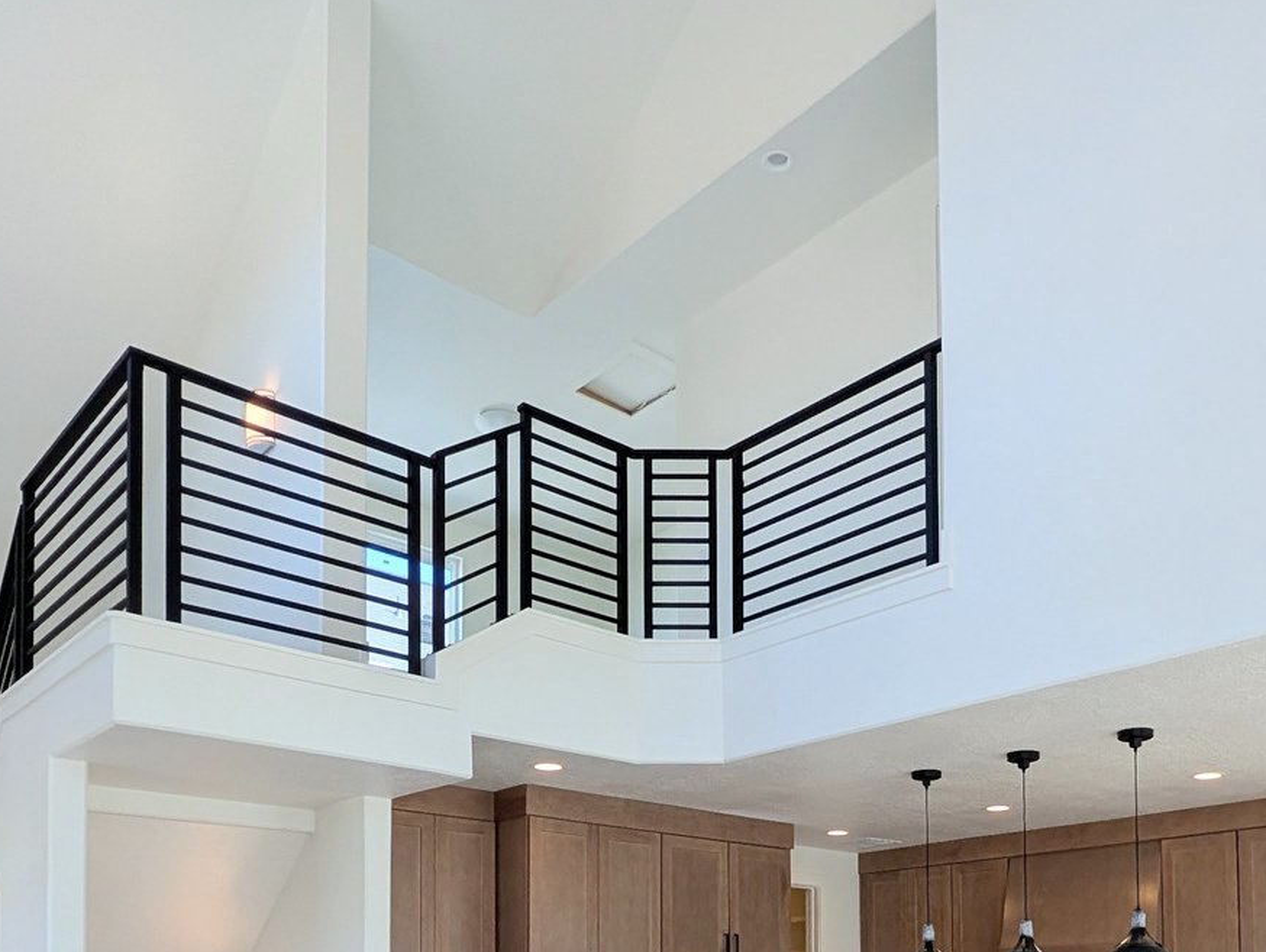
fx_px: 1025
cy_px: 965
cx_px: 785
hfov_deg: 62.6
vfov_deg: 42.6
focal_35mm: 28
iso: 53
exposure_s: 1/412
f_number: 1.7
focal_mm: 2.02
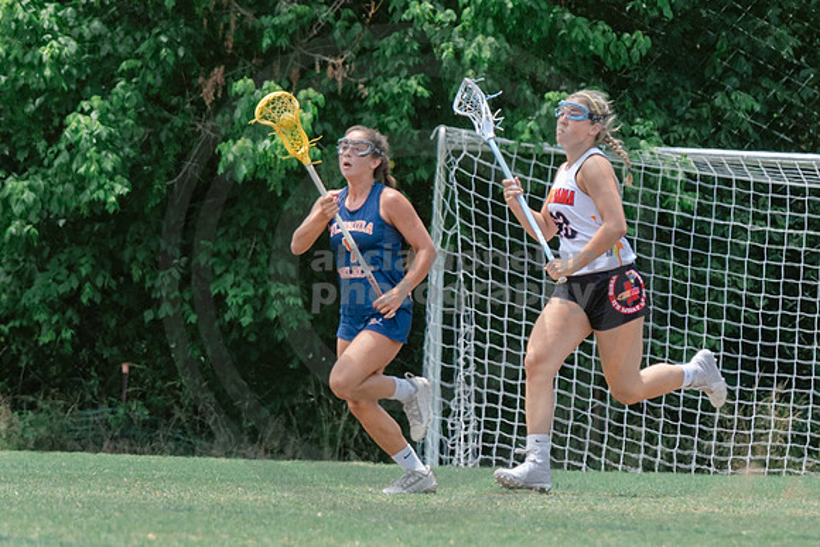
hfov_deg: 2.9
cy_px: 490
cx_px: 361
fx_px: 16391
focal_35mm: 719
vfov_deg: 1.9
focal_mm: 200
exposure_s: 1/1600
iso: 400
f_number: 5
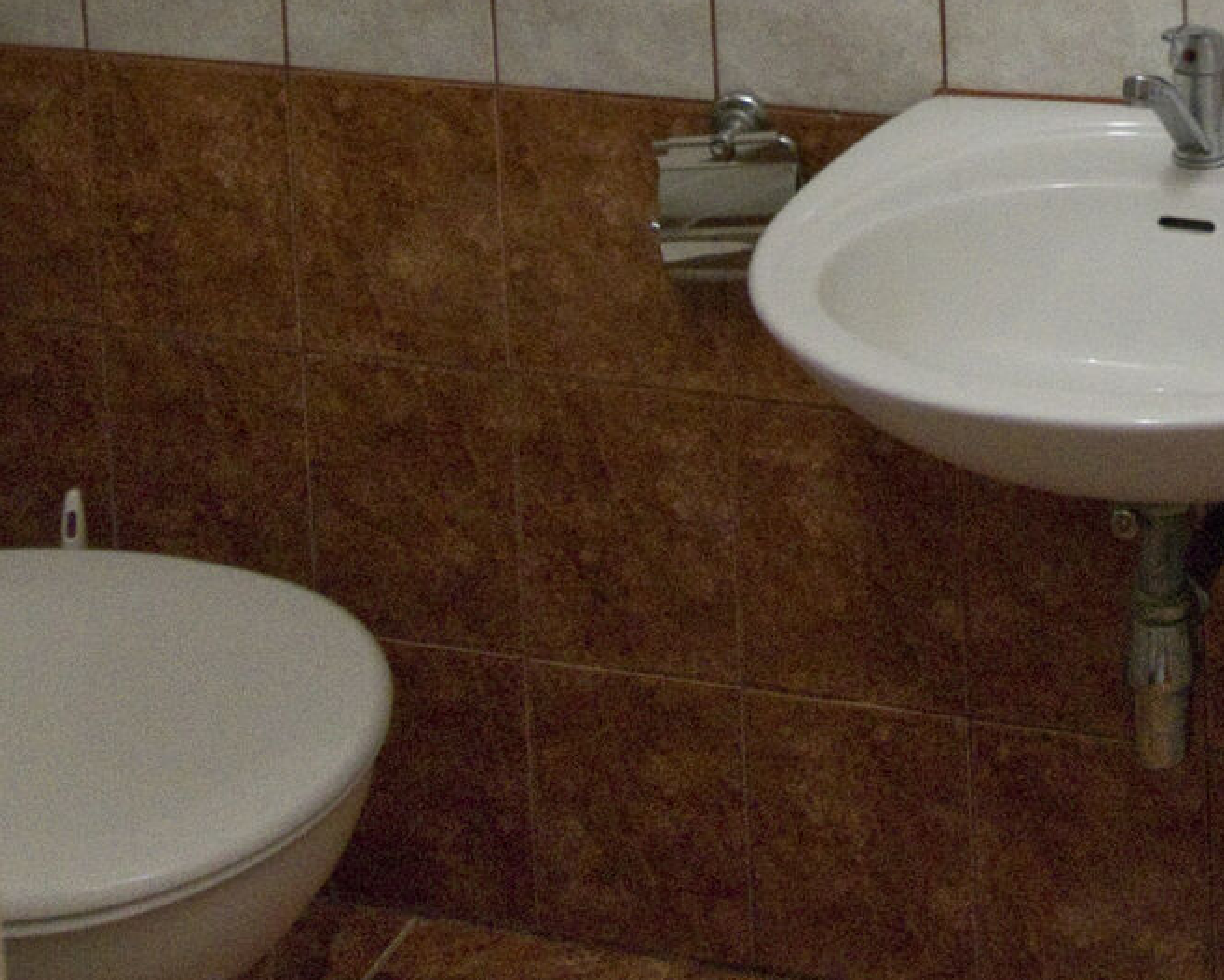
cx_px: 1295
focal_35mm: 69
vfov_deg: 18.4
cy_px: -681
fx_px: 2500
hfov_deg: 25.8
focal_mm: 11.5
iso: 1600
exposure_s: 1/60
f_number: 6.3
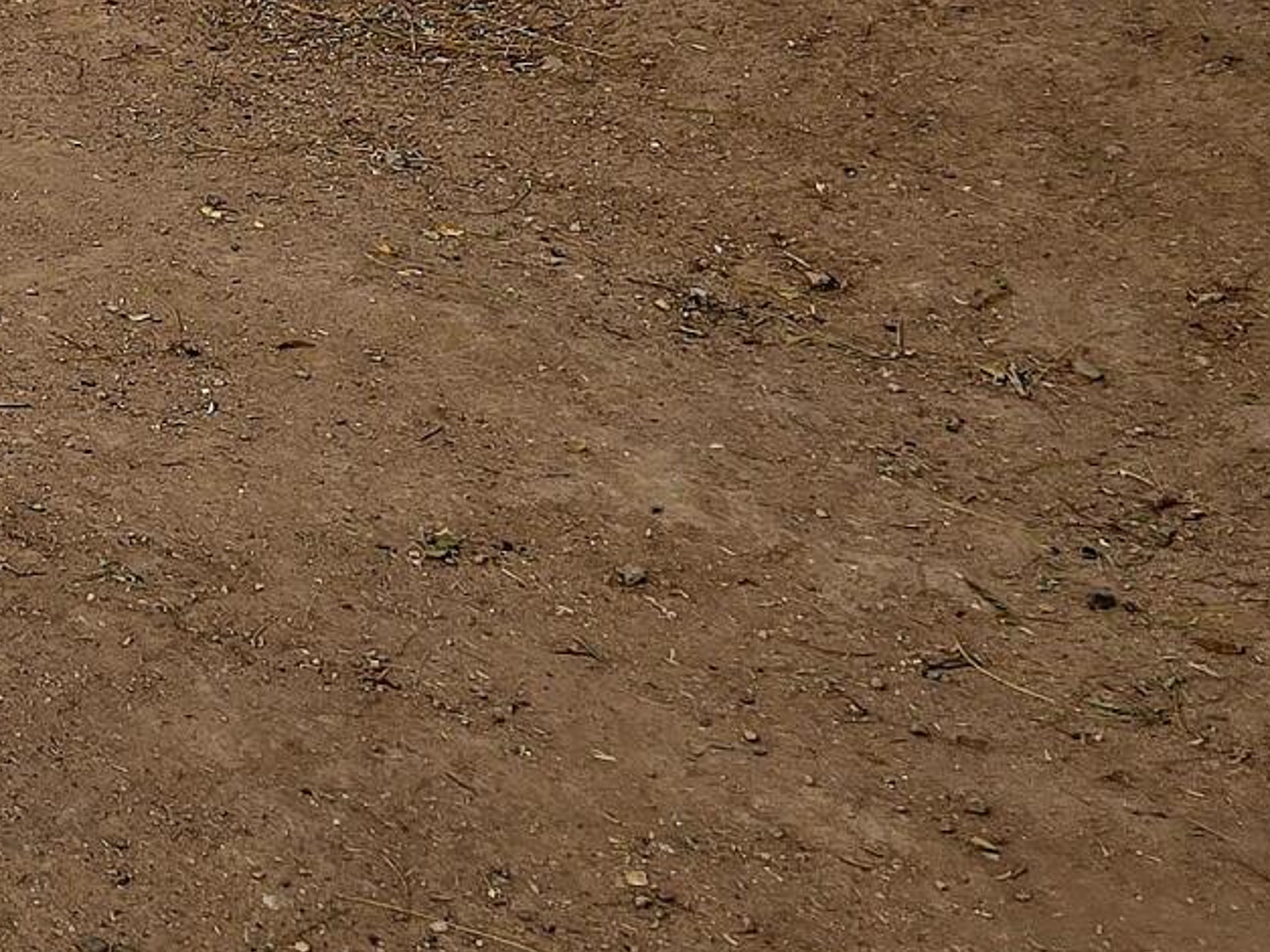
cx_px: -946
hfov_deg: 15.6
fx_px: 4035
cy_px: -999
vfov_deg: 11.9
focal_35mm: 110
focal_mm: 6.3
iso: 50
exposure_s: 1/182
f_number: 1.7
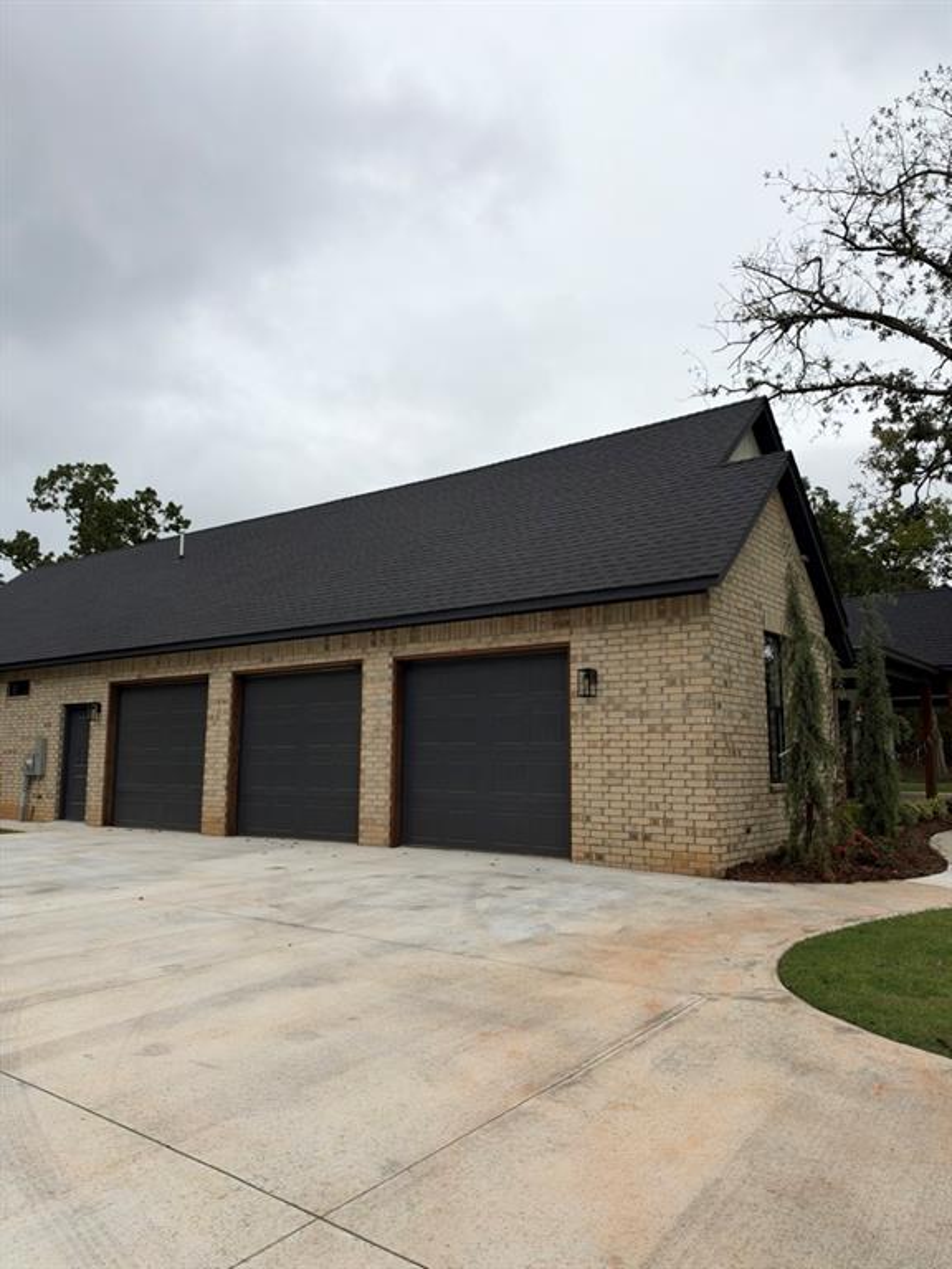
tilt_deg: +8.2
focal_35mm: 24
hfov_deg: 56.8
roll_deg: -0.2
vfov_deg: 71.6
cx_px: 476
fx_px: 880
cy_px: 634
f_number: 1.8
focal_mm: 6.93
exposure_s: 1/2208
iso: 64
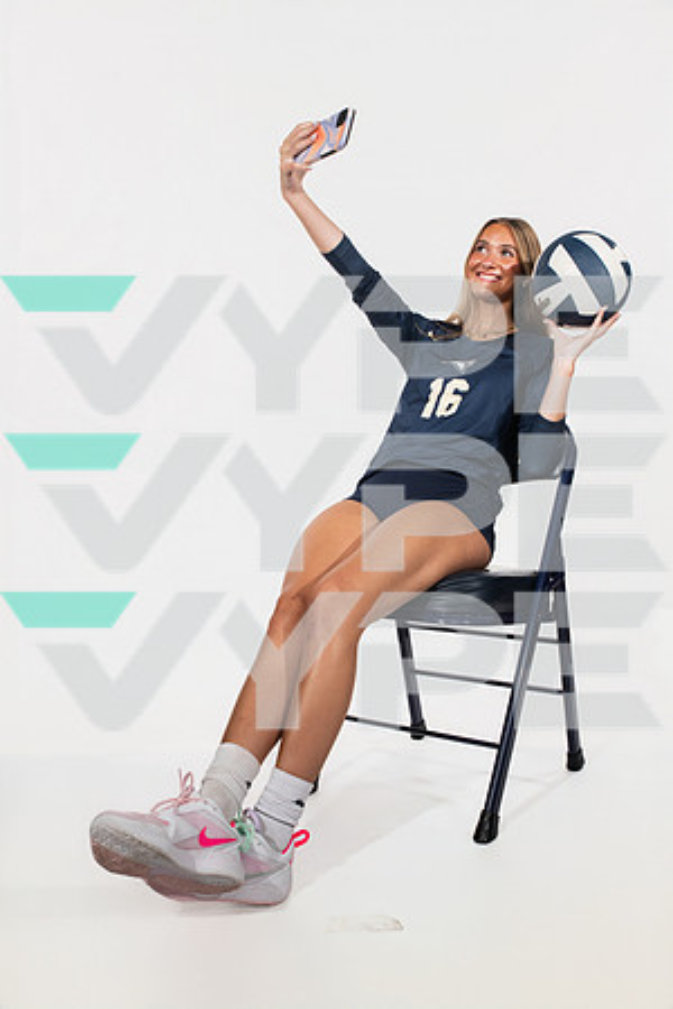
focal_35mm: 32
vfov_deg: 58.7
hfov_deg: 41.1
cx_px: 336
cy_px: 504
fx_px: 897
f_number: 8
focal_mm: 32
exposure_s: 1/400
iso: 800
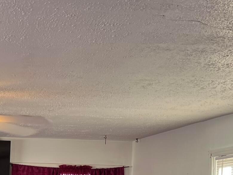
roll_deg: -0.5
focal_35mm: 100
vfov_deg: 13.8
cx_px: -16
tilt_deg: -4.6
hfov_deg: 18.9
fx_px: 673
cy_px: 270
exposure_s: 1/60
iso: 80
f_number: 1.5
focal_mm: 5.7
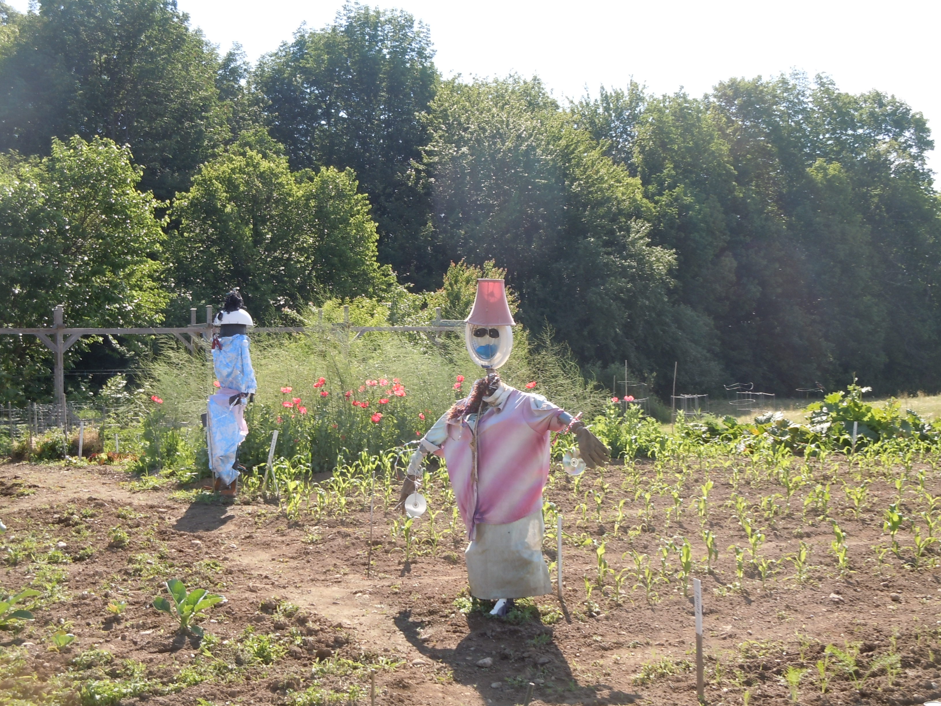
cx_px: 470
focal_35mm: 45
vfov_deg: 32.2
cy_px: 353
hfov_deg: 42.1
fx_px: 1223
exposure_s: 1/250
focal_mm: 8.1
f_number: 4.6
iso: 100
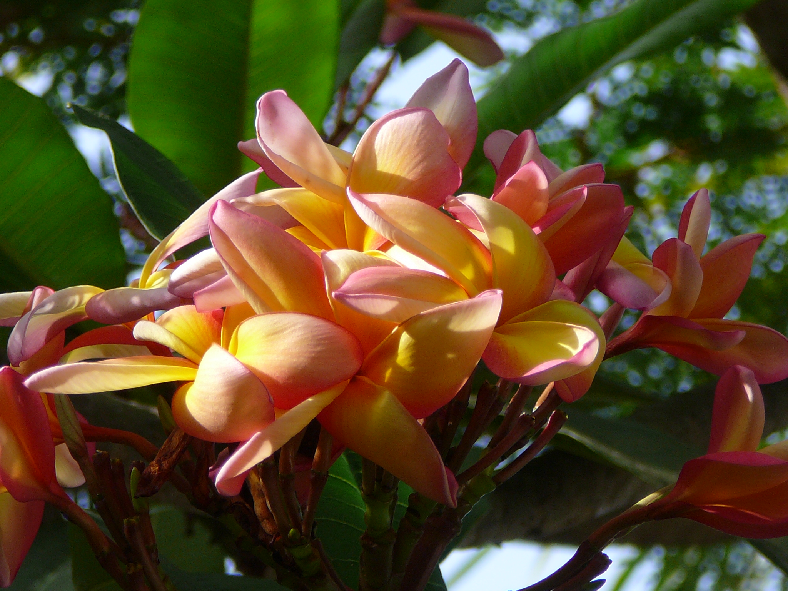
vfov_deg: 7.4
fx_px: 4576
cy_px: 296
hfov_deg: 9.8
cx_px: 394
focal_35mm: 201
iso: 80
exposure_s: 1/200
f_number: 4
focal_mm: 23.9
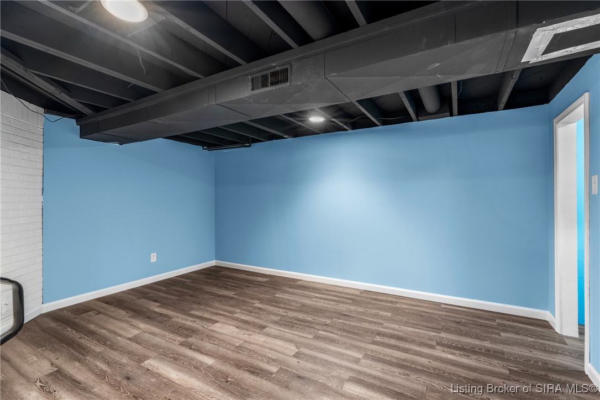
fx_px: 267
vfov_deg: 73.7
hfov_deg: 96.7
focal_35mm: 16
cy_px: 200
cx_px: 300
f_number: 11
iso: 400
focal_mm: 16
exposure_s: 6
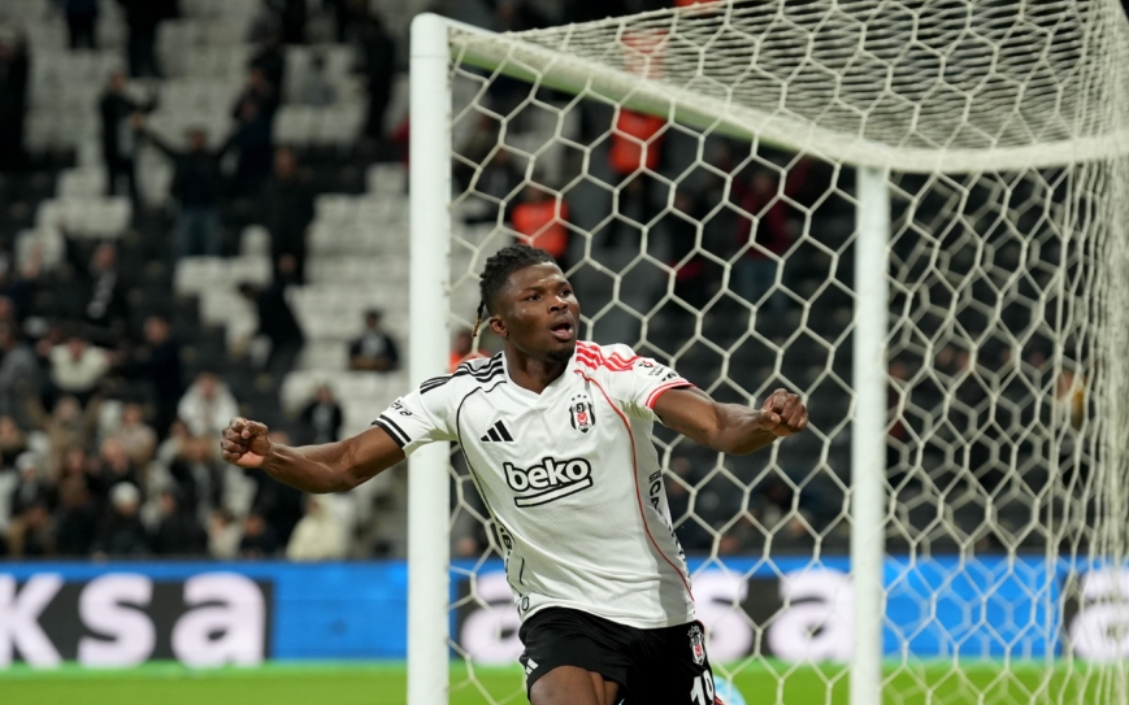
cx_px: 618
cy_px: 427
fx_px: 7353
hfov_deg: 8.8
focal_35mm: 239
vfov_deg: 5.5
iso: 1600
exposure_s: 1/1600
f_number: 2.8
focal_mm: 133
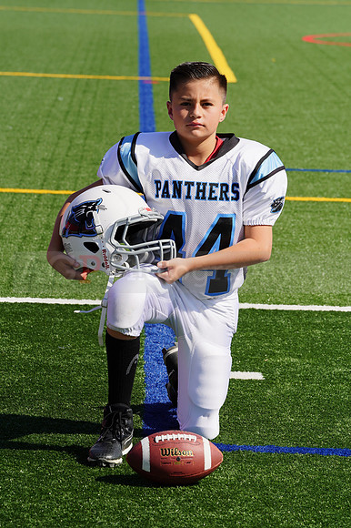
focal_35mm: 192
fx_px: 2811
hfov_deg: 7.1
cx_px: 176
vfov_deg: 10.7
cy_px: 264
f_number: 11
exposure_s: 1/250
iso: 100
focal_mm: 192
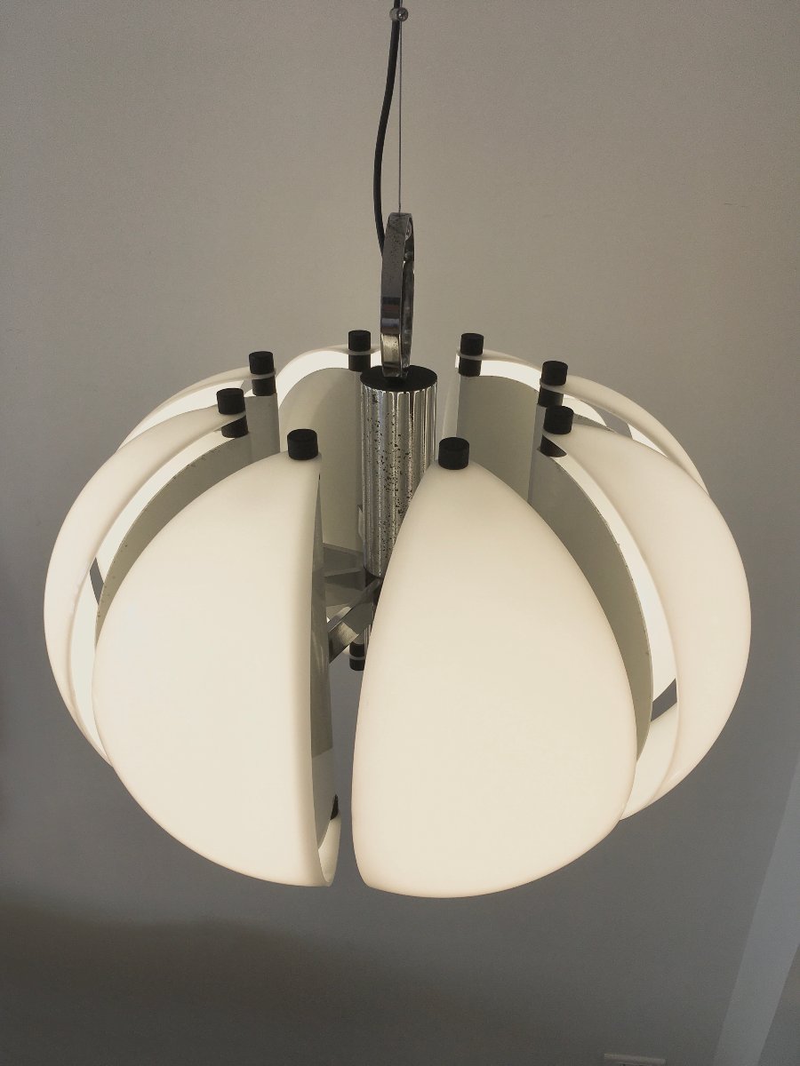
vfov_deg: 61.7
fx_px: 894
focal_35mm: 29
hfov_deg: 48.2
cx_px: 400
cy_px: 533
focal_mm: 4.15
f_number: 2.2
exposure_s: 1/519
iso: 25
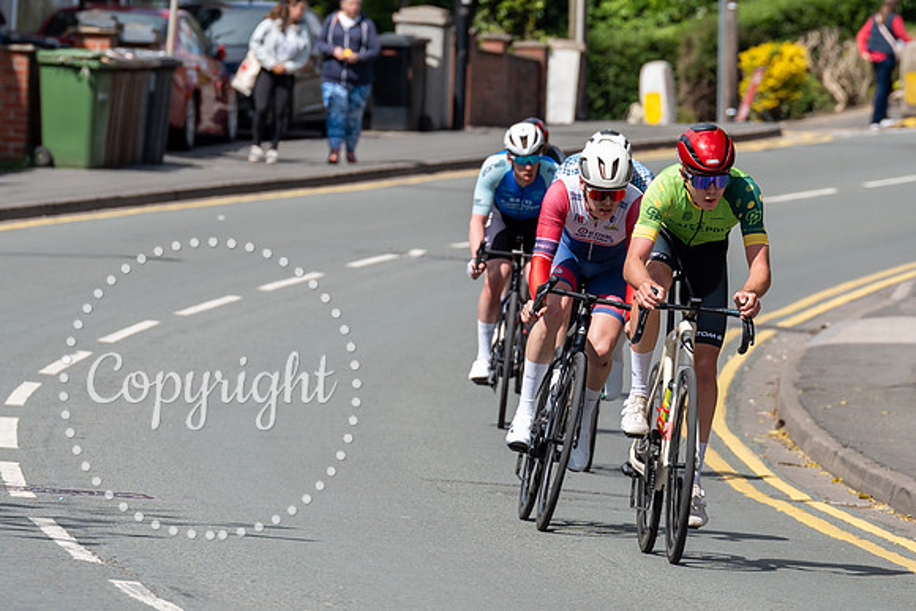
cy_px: 318
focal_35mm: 429
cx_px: 636
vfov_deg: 3.2
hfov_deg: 4.8
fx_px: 10920
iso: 200
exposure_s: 1/1000
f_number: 5.6
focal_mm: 200
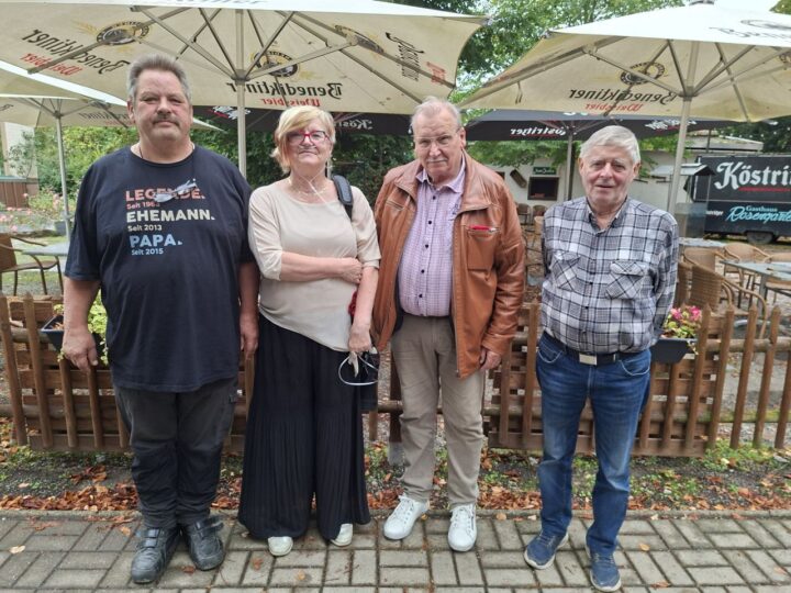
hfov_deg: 73.9
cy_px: 296
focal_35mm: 23
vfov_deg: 58.9
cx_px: 396
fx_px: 526
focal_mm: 5.54
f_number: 1.8
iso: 50
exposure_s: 1/331
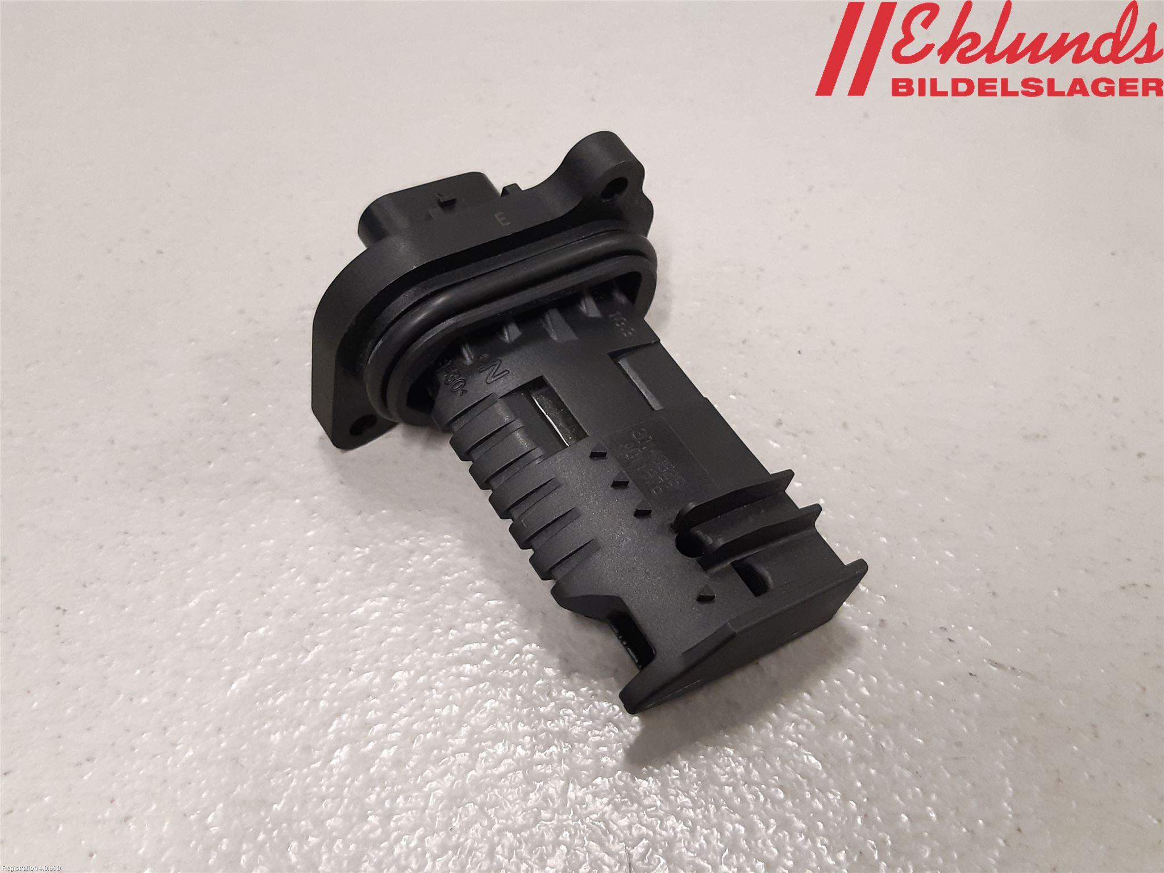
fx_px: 874
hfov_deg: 67.3
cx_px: 582
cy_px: 436
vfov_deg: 53.1
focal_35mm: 26
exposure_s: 1/50
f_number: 1.7
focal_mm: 3.93
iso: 250
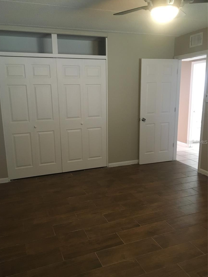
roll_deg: +1.4
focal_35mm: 30
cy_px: 142
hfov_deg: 46.8
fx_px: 240
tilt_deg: -12.9
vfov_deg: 60.0
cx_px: 101
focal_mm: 4.15
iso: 200
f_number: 2.2
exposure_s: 1/15
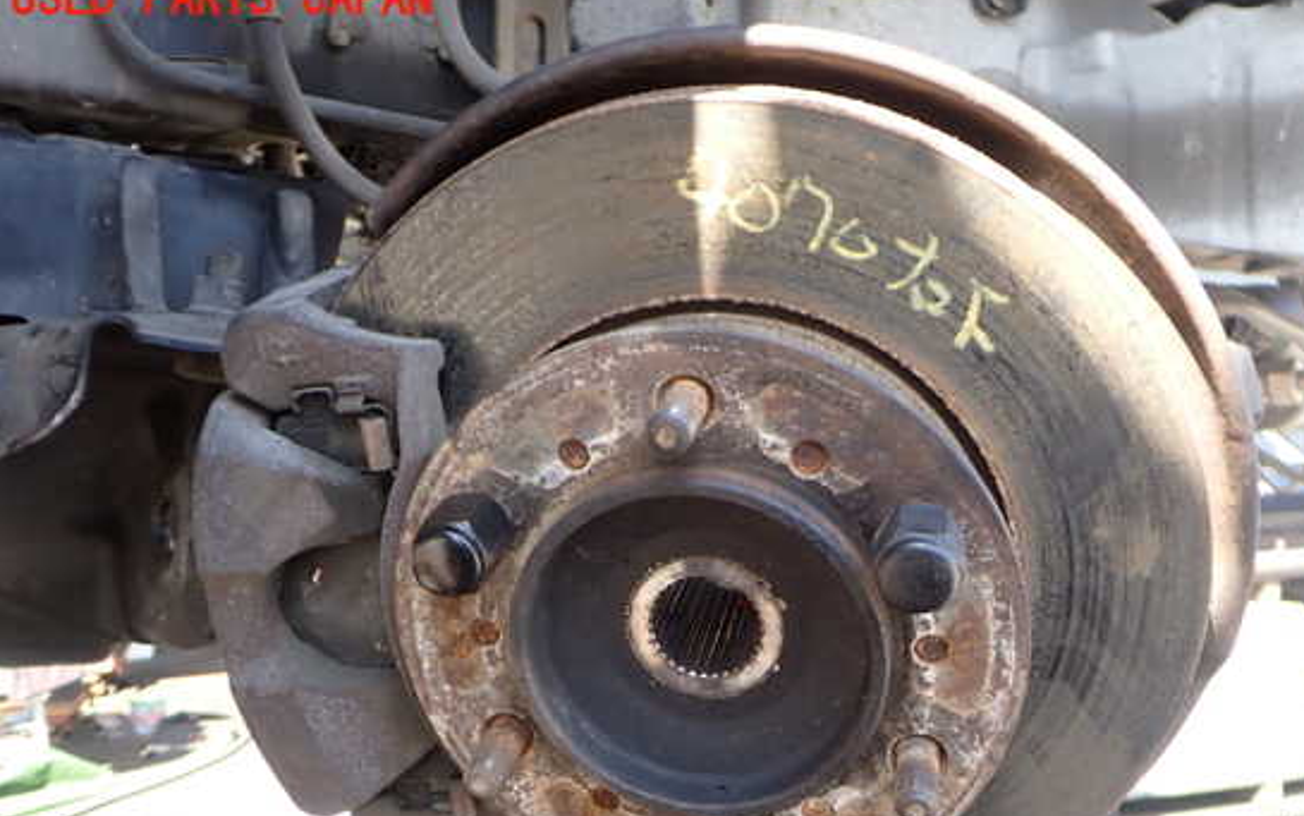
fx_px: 1244
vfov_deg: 36.1
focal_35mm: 35
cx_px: 715
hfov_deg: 55.2
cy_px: 507
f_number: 2.3
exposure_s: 1/125
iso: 125
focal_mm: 5.4
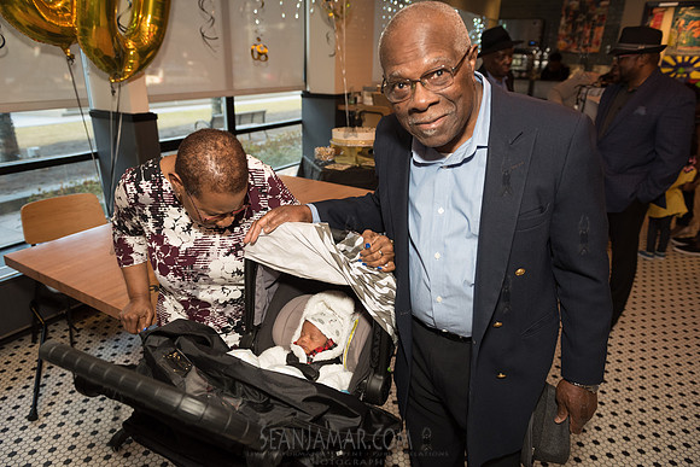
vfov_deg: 53.2
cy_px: 234
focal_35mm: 24
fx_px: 467
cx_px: 350
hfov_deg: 73.7
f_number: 3.5
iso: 1250
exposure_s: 1/320
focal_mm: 24
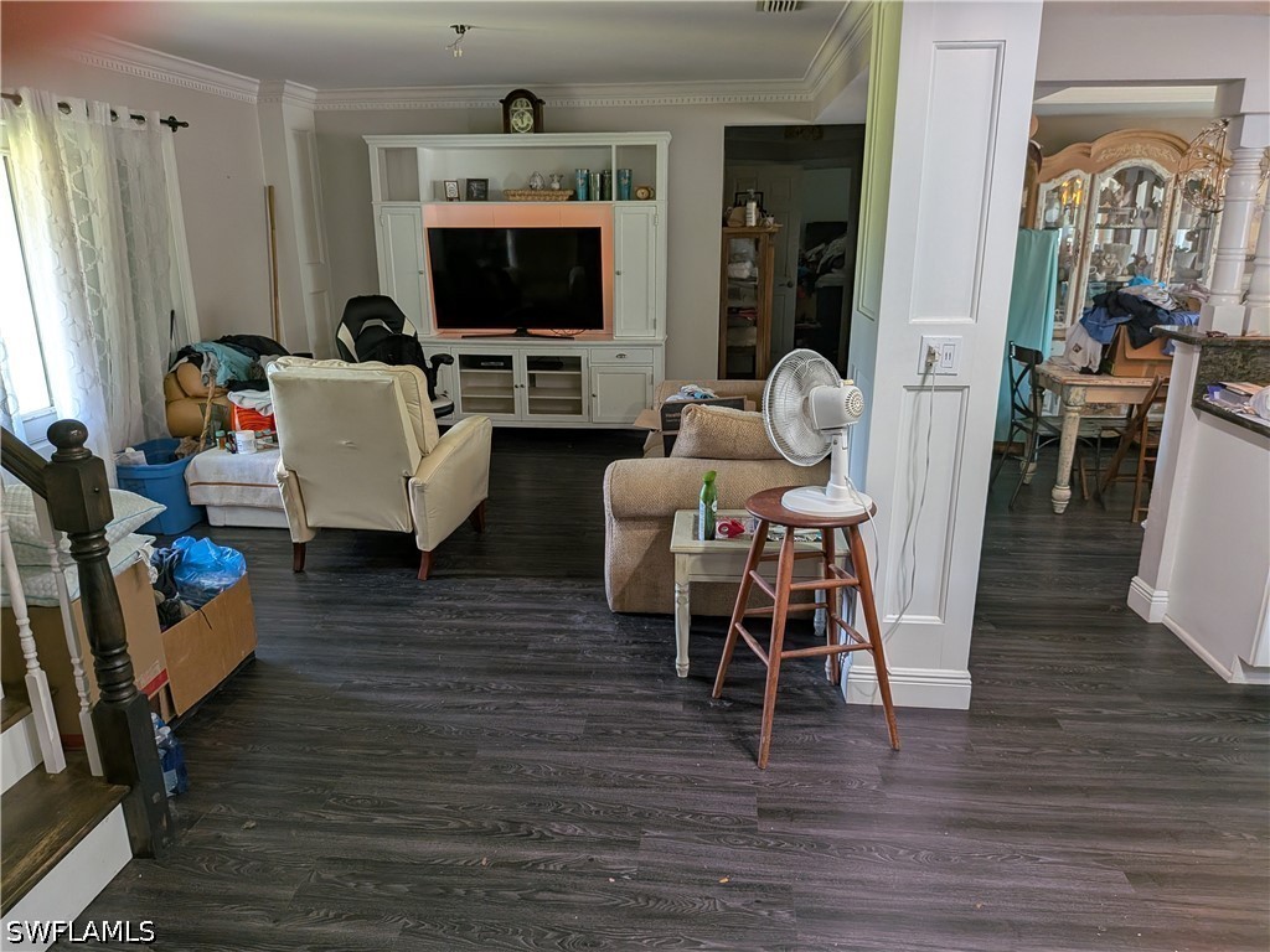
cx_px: 635
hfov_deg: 71.6
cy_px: 476
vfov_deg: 56.8
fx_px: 881
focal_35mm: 24
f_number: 1.7
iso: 238
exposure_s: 1/120
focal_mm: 4.53
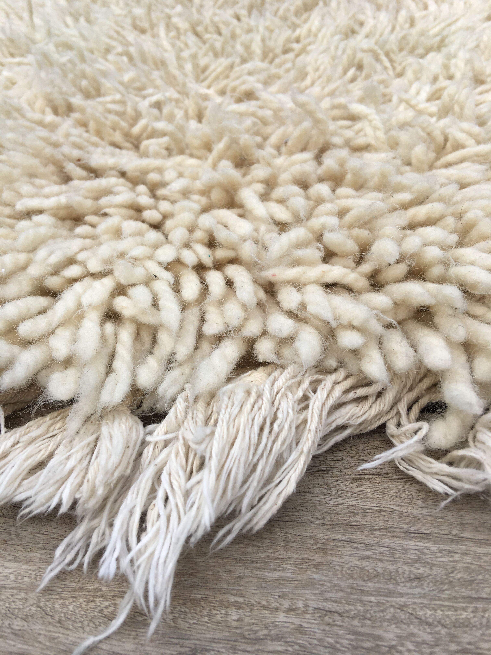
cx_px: 246
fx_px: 548
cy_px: 328
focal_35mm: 29
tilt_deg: -37.0
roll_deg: +2.9
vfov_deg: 61.7
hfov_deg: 48.2
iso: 25
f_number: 2.2
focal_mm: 4.15
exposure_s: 1/986
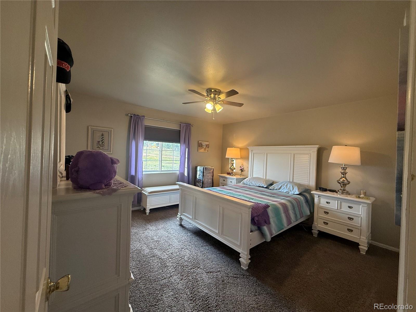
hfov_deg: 102.1
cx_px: 208
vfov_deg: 85.7
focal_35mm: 14
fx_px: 168
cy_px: 156
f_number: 2.2
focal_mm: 2.22
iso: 200
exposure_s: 1/120
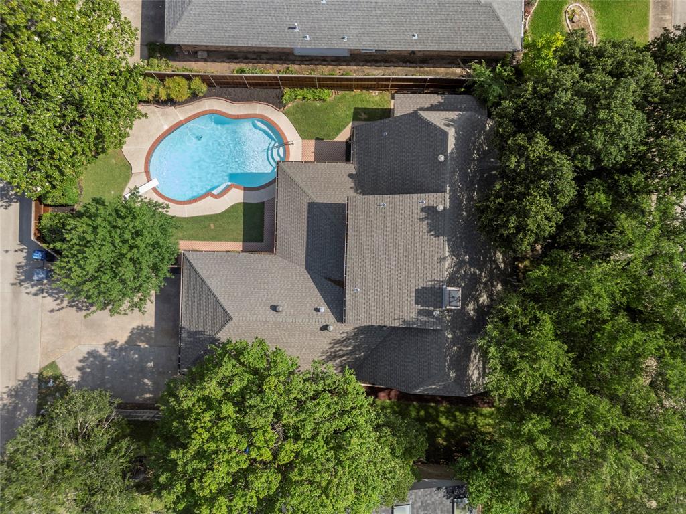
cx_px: 343
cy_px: 257
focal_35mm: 24
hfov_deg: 71.6
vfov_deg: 56.8
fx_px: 476
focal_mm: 6.72
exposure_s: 1/1500
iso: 120
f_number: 1.7
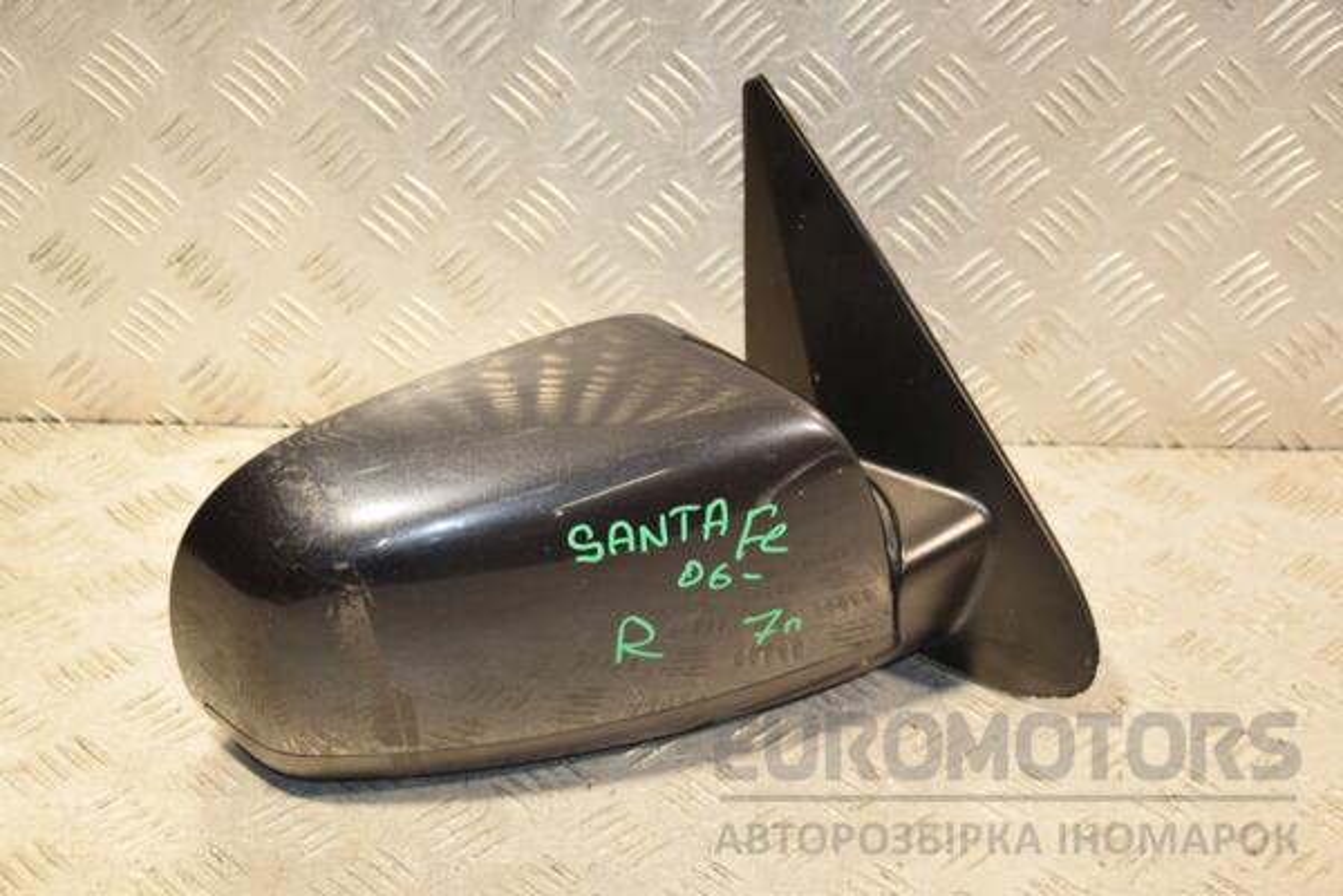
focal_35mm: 63
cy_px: 448
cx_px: 672
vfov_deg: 21.6
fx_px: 2350
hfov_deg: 31.9
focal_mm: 42
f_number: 4.8
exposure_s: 1/200
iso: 800
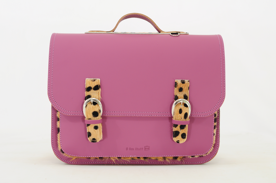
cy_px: 92
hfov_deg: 38.9
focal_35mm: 51
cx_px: 138
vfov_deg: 26.4
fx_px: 391
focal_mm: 34
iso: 200
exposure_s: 1/25
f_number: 9
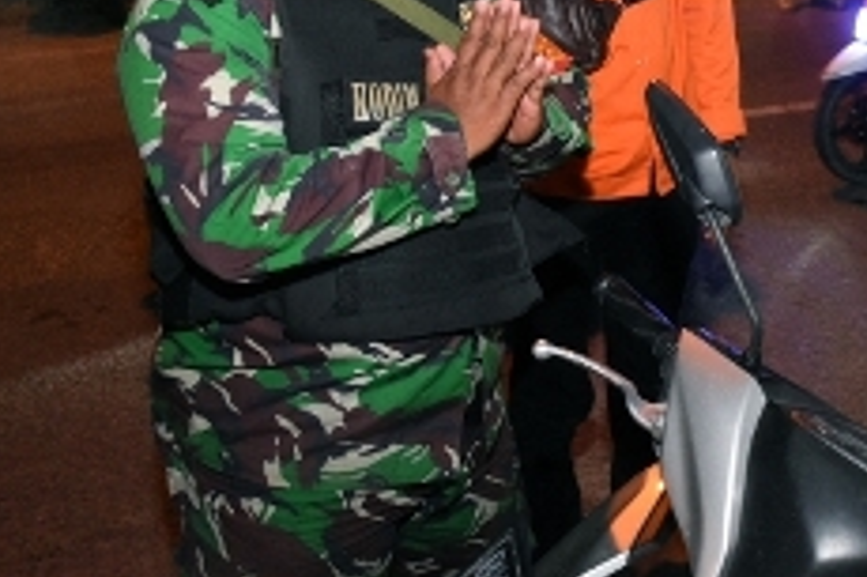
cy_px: 145
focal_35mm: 53
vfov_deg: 25.2
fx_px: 1275
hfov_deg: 35.4
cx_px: 775
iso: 2000
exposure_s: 1/80
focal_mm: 18
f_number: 4
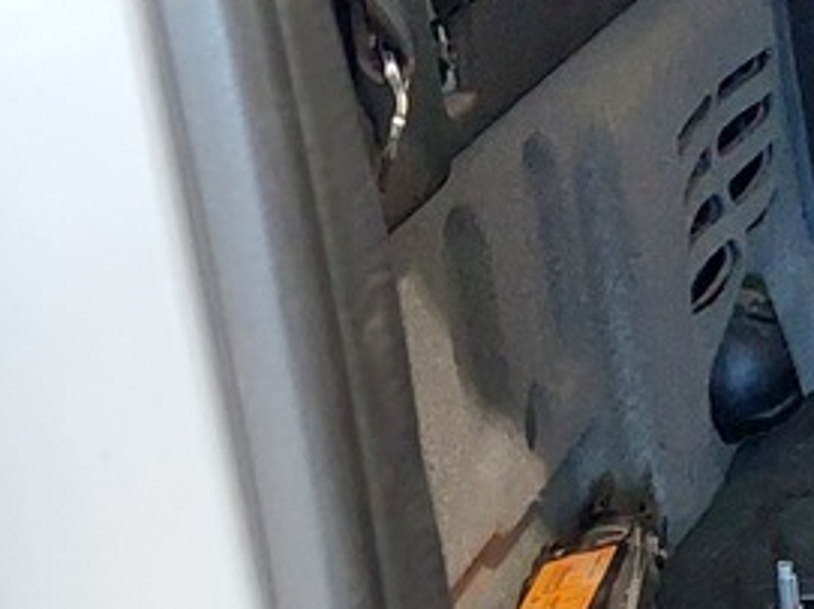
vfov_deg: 11.1
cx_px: 1628
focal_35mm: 133
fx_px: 3126
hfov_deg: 12.9
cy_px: 327
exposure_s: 1/33
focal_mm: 5.23
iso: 400
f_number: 1.8
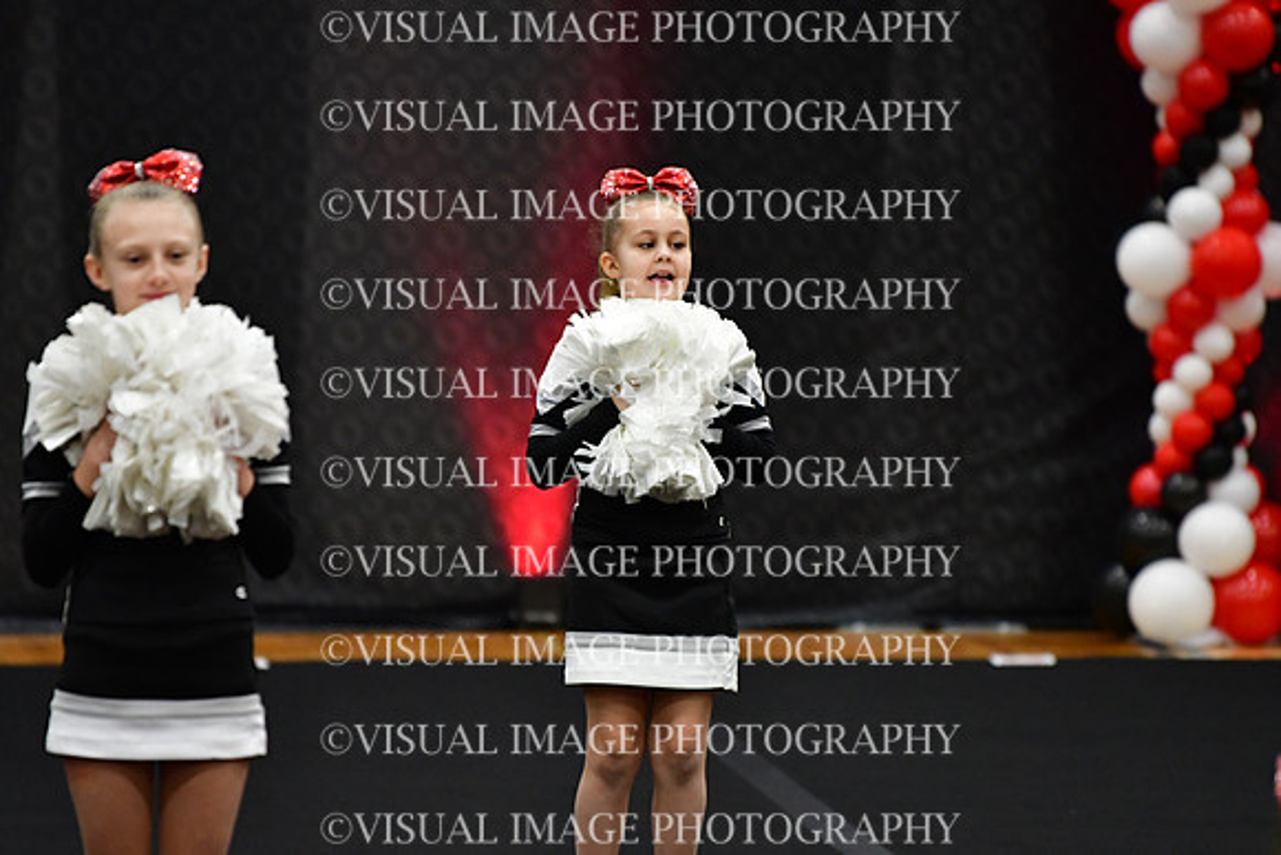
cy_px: 428
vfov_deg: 4.6
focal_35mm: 300
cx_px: 640
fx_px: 10677
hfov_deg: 6.9
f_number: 2.8
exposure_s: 1/800
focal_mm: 200
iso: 4000
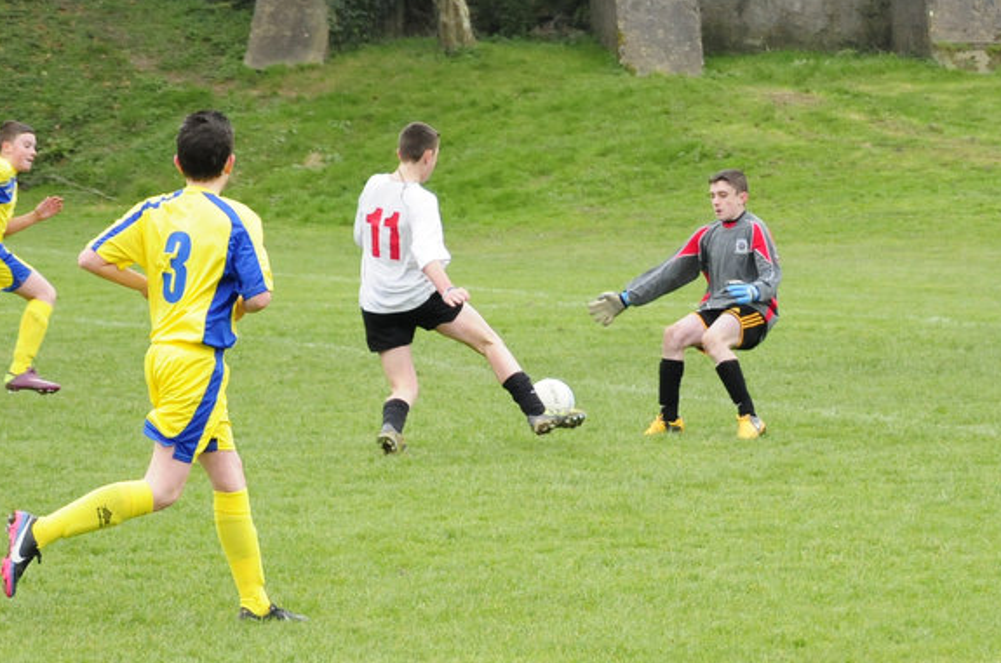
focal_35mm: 115
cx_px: 521
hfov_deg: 17.9
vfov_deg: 11.9
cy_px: 330
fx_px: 3183
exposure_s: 1/1000
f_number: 4
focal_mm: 55
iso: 1250
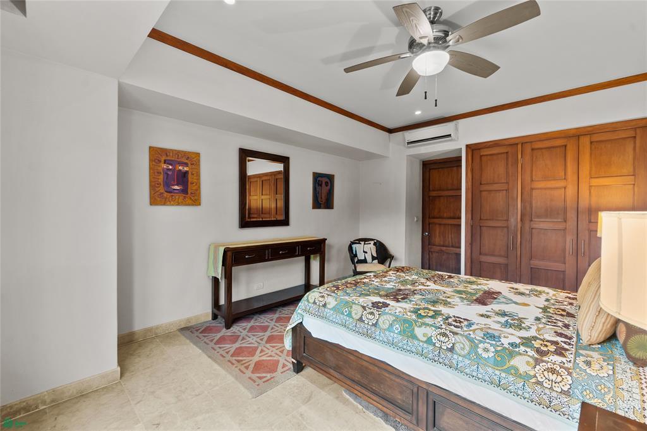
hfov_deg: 100.4
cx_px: 324
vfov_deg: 77.3
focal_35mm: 15
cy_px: 216
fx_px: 269
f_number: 9
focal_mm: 10
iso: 200
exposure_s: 2
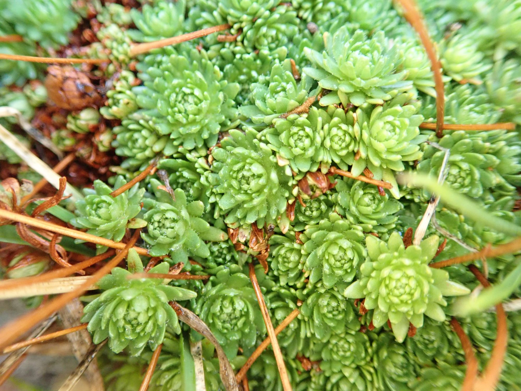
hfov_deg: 60.0
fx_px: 452
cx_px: 260
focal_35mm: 30
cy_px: 196
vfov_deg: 46.8
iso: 800
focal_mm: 5.5
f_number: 2.3
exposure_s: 1/40
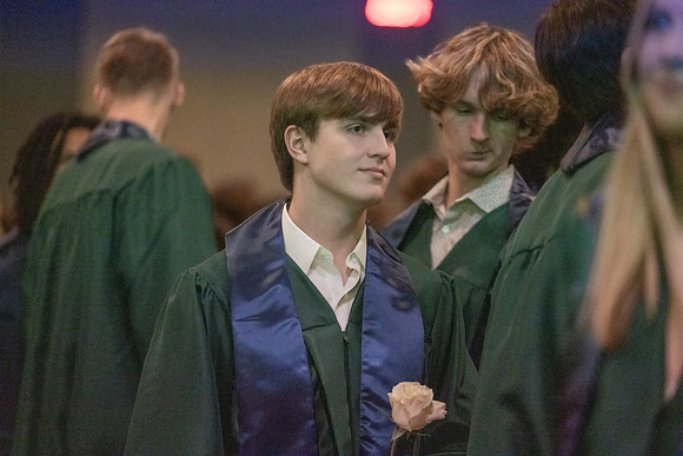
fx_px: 3131
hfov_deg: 12.4
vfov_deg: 8.3
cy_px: 228
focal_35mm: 165
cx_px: 342
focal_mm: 165
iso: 20000
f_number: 2.8
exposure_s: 1/320
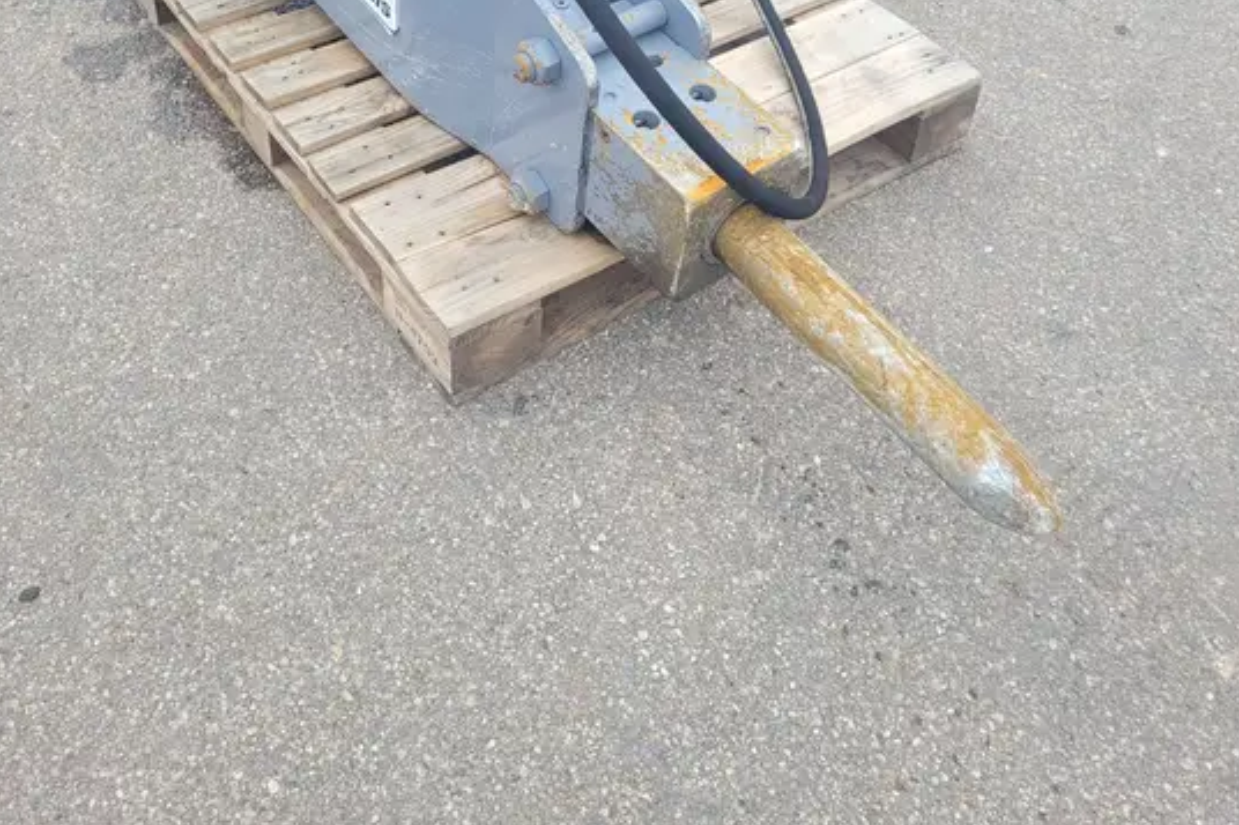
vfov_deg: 34.7
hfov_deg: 51.9
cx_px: 613
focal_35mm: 37
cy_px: 158
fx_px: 1273
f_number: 1.8
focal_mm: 5.4
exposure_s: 1/353
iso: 40
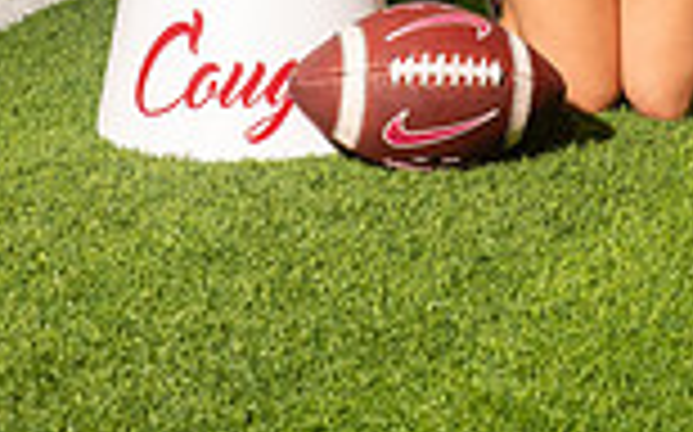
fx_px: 3378
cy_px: -536
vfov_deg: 7.0
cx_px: 513
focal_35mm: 179
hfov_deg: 11.7
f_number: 7.1
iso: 1000
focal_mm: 60
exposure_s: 1/400
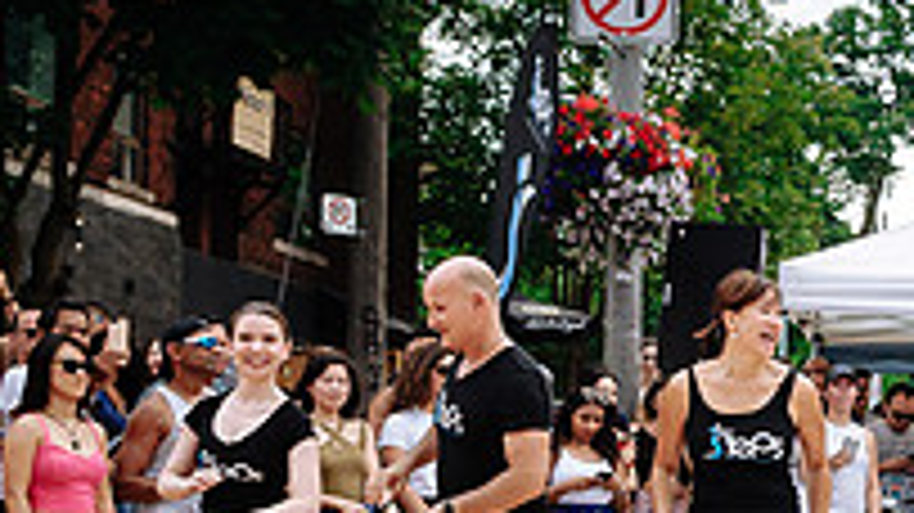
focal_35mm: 86
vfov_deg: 13.9
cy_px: 453
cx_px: 1069
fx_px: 2083
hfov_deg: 22.9
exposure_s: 1/1250
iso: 100
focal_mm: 18
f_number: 4
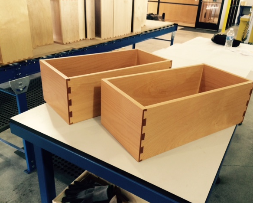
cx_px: 137
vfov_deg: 47.2
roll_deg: -3.8
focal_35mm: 31
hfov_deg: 57.1
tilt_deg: -25.3
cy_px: 104
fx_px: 232
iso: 100
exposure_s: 1/30
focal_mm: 4.15
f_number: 2.2
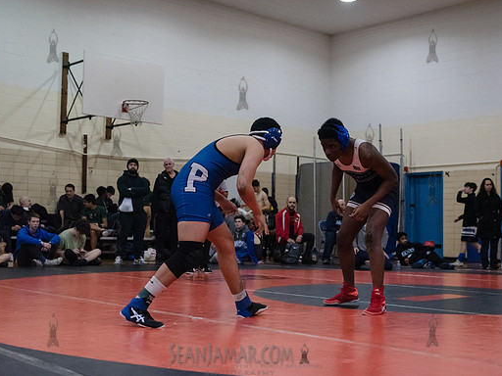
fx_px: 711
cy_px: 188
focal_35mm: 49
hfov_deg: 38.9
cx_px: 242
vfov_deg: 29.7
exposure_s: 1/400
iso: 8000
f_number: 3.2
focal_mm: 45
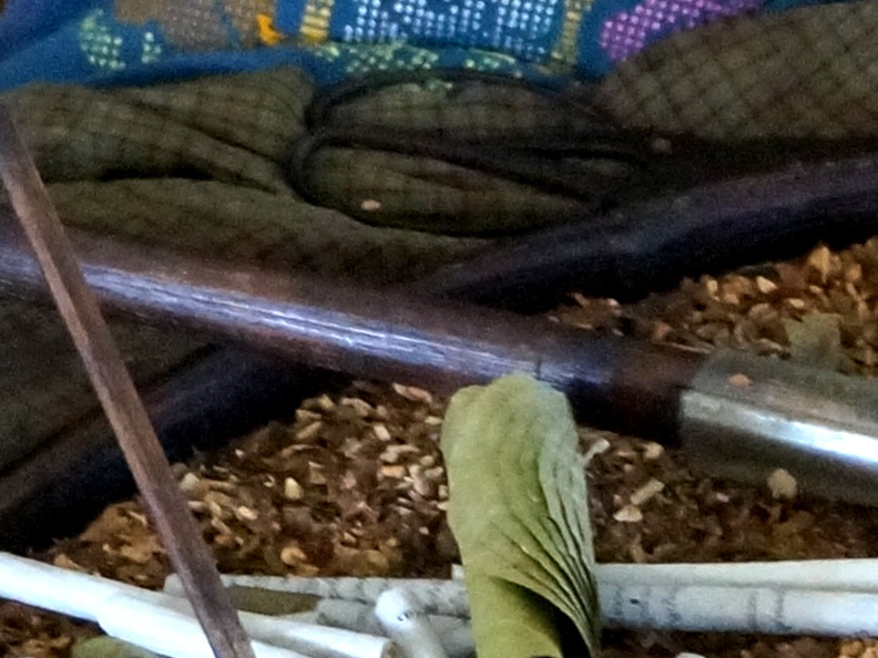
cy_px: -260
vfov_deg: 5.3
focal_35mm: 277
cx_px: 515
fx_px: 7025
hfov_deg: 7.2
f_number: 5
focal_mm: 31
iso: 3200
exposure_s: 1/160
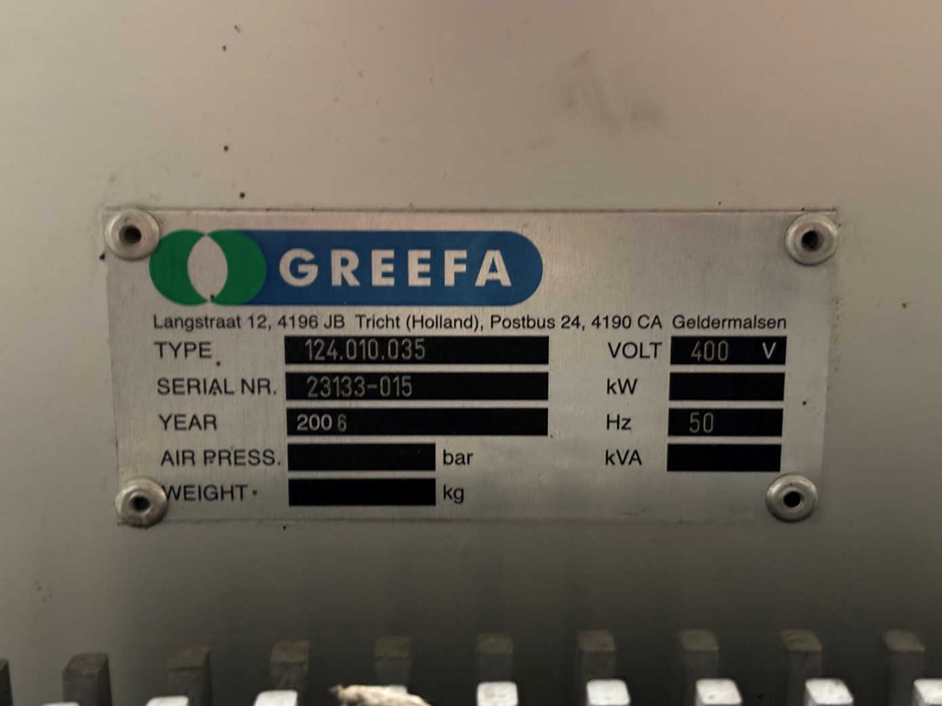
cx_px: 488
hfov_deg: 35.5
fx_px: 1469
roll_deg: +0.3
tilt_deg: -13.9
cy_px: 361
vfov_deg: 27.0
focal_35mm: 54
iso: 500
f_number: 1.6
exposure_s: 1/20
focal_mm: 5.96
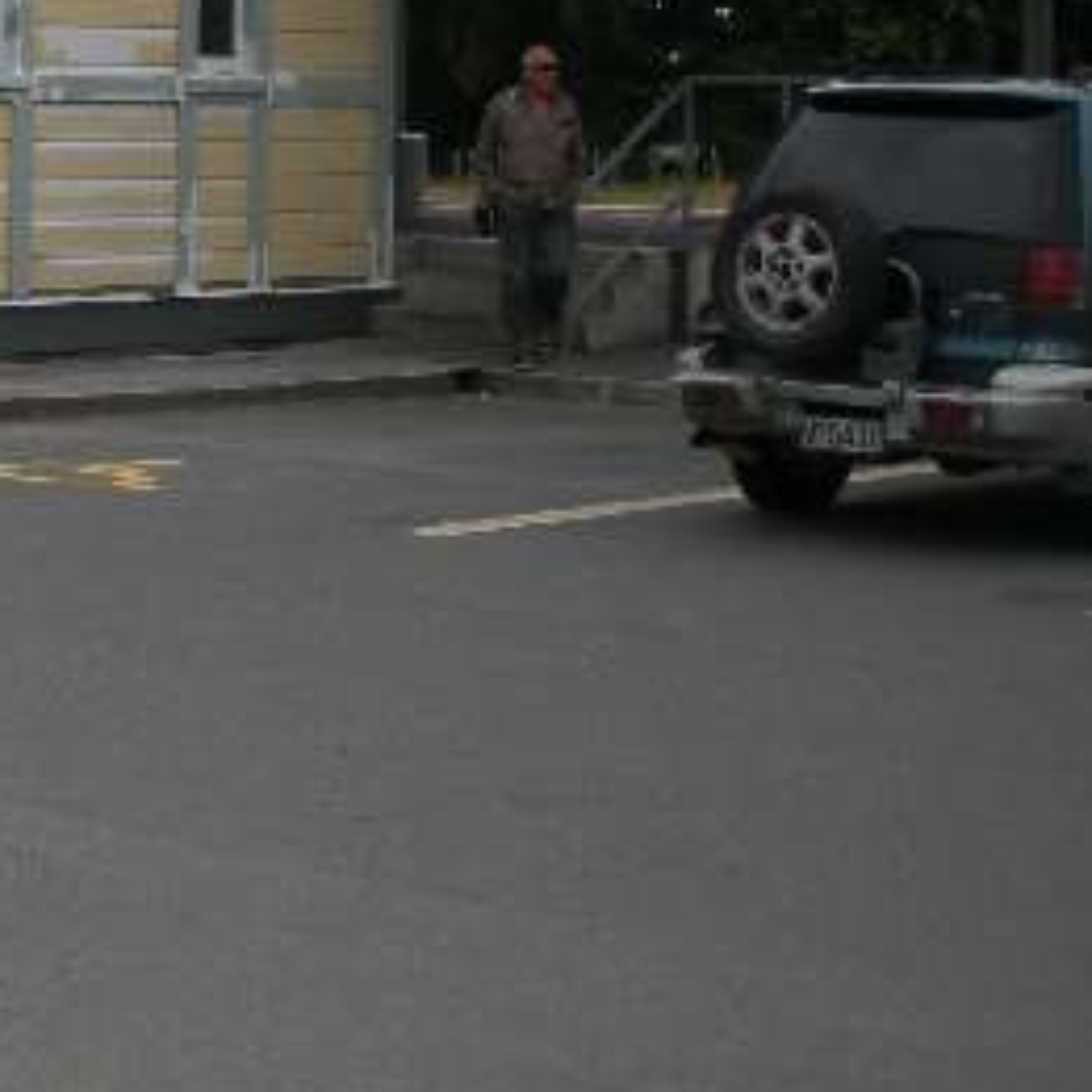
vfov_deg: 17.7
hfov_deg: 16.8
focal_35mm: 95
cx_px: -490
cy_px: -109
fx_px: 3391
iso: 64
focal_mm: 6.3
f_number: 3.5
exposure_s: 1/1174
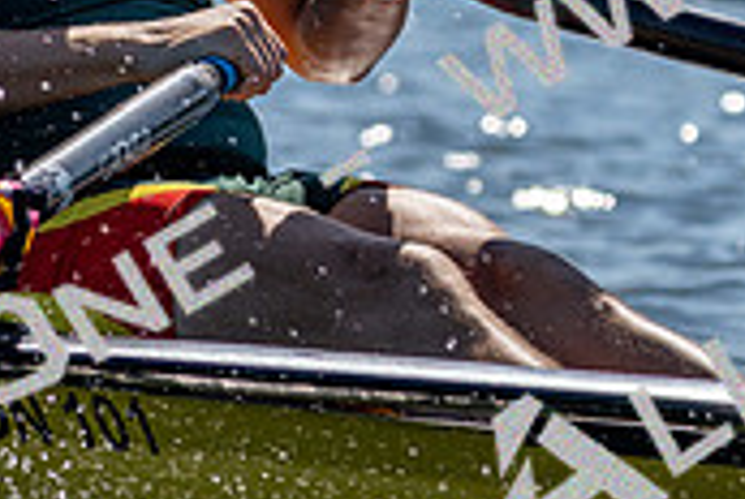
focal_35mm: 746
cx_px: 125
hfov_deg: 2.8
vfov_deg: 1.9
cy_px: 191
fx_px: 15464
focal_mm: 223
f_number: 5.6
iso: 125
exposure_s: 1/1600
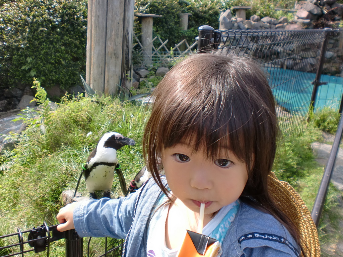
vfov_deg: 40.7
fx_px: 347
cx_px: 172
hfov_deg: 52.6
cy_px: 128
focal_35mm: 35
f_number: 3.1
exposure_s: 1/250
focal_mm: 6.3
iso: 64
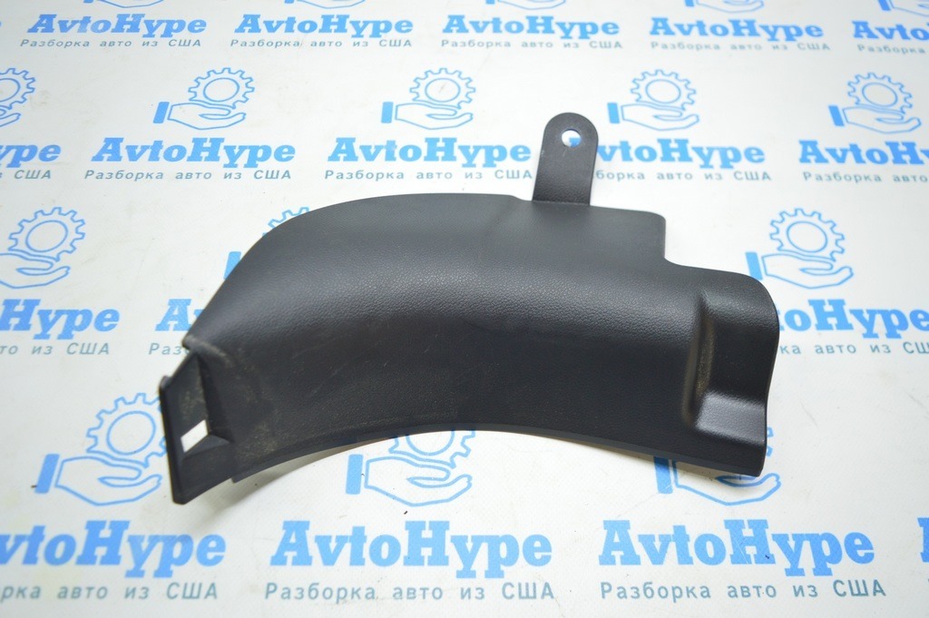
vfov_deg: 43.5
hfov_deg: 62.0
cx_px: 464
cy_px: 309
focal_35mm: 30
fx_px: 774
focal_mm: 20
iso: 400
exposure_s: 1/40
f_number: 3.5
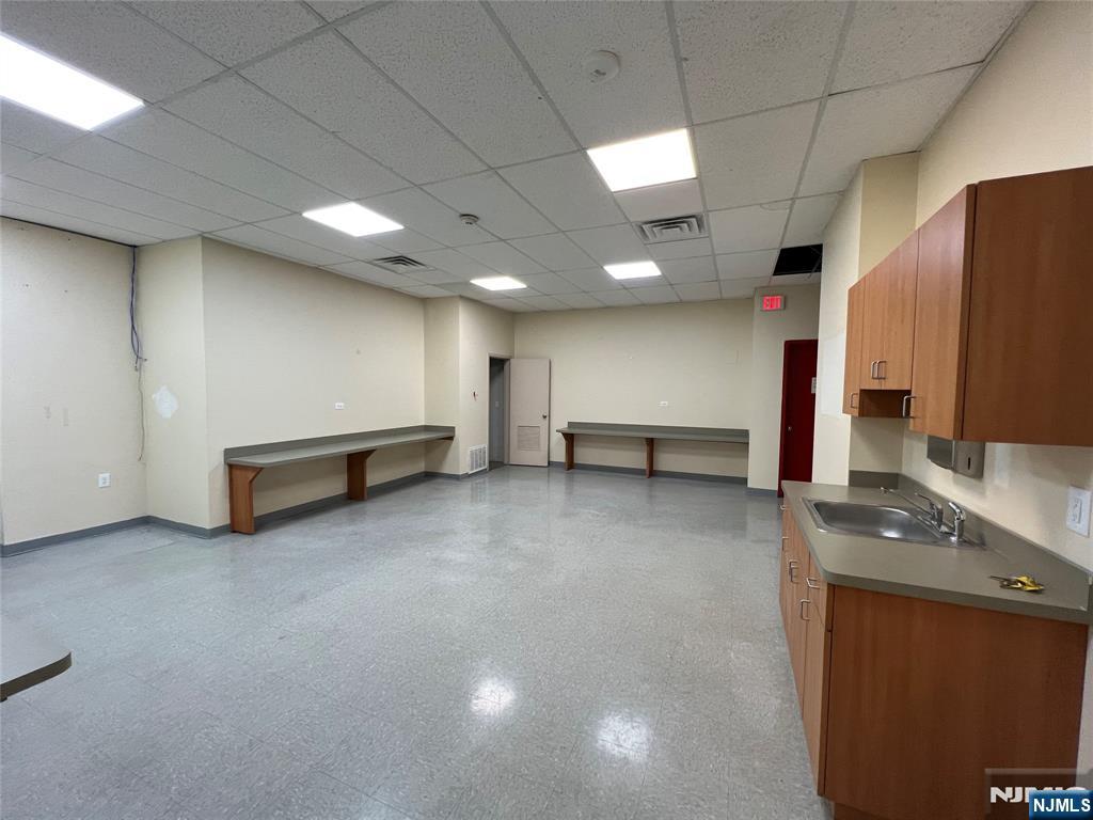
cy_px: 410
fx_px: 410
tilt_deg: -3.9
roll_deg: -0.6
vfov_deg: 89.9
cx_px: 546
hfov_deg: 106.2
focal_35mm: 13
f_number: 1.8
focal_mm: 1.57
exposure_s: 1/120
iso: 125
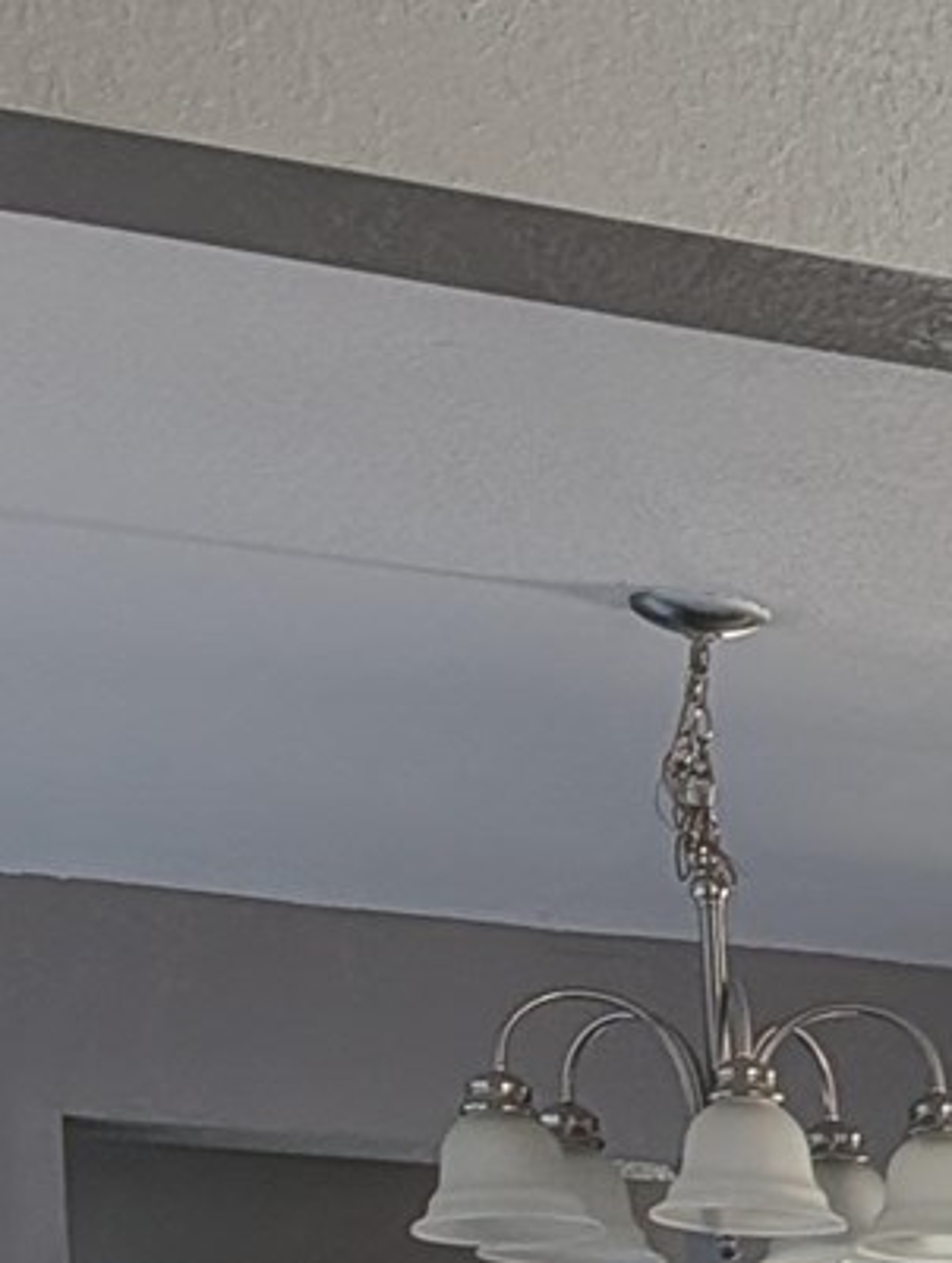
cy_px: 2469
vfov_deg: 12.6
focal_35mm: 138
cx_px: 2531
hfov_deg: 9.3
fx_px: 5047
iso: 18
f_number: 1.68
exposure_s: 1/27.5
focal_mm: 6.9
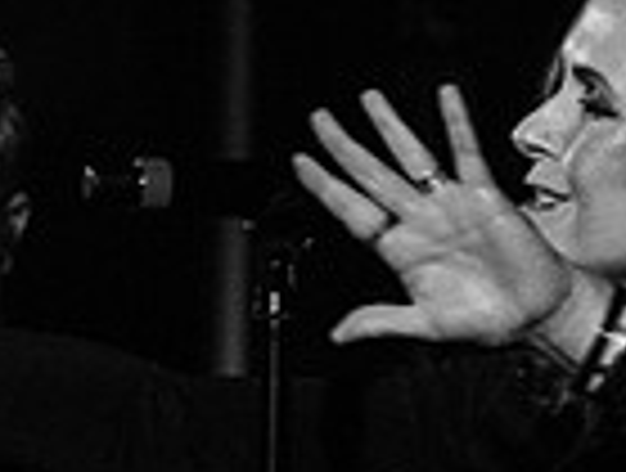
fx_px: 28466
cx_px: 282
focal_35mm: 1570
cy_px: 454
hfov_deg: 1.3
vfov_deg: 1.0
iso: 4000
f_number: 5.6
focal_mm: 290
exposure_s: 1/100
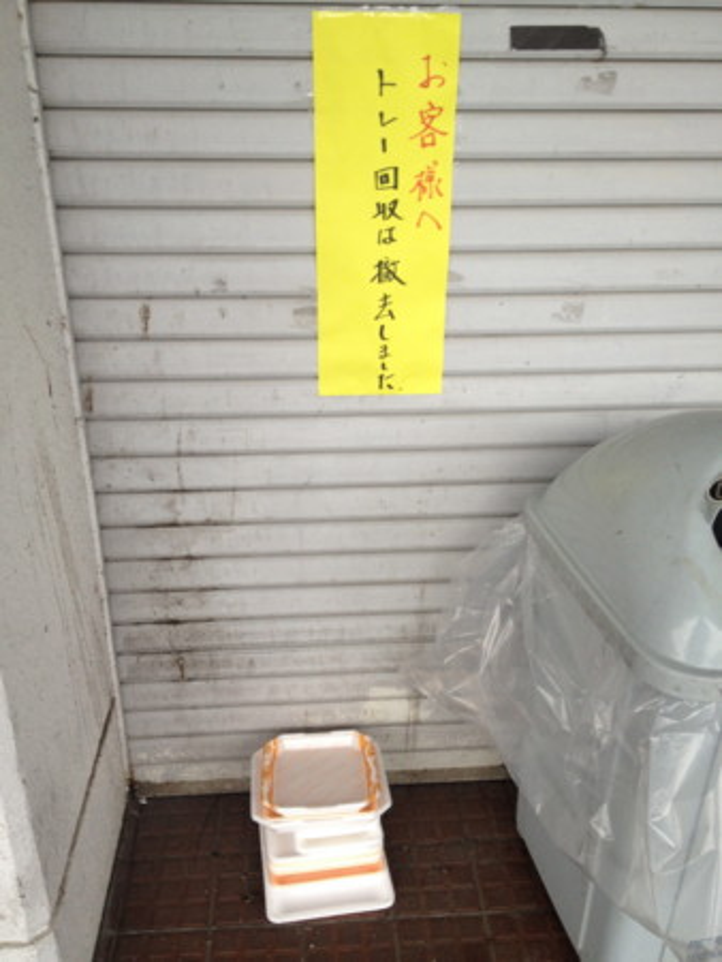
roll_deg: +0.2
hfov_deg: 40.7
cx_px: 361
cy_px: 481
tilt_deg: -27.2
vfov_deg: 52.6
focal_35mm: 35
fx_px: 972
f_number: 2.4
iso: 50
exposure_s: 1/30
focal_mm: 4.28
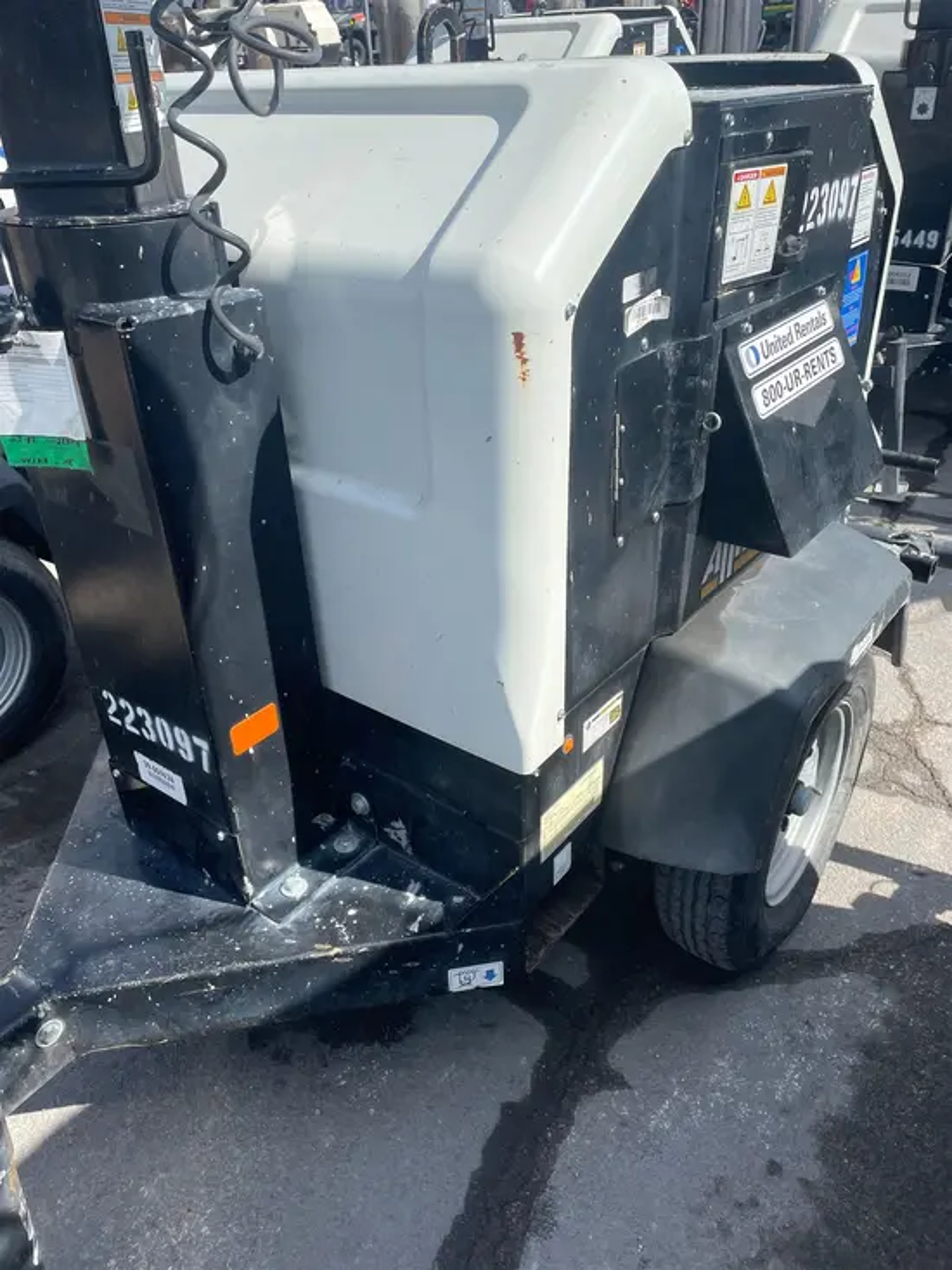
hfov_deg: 53.1
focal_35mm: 26
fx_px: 953
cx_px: 476
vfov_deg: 67.3
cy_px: 635
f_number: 1.6
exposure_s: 1/2882
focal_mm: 4.2
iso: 50
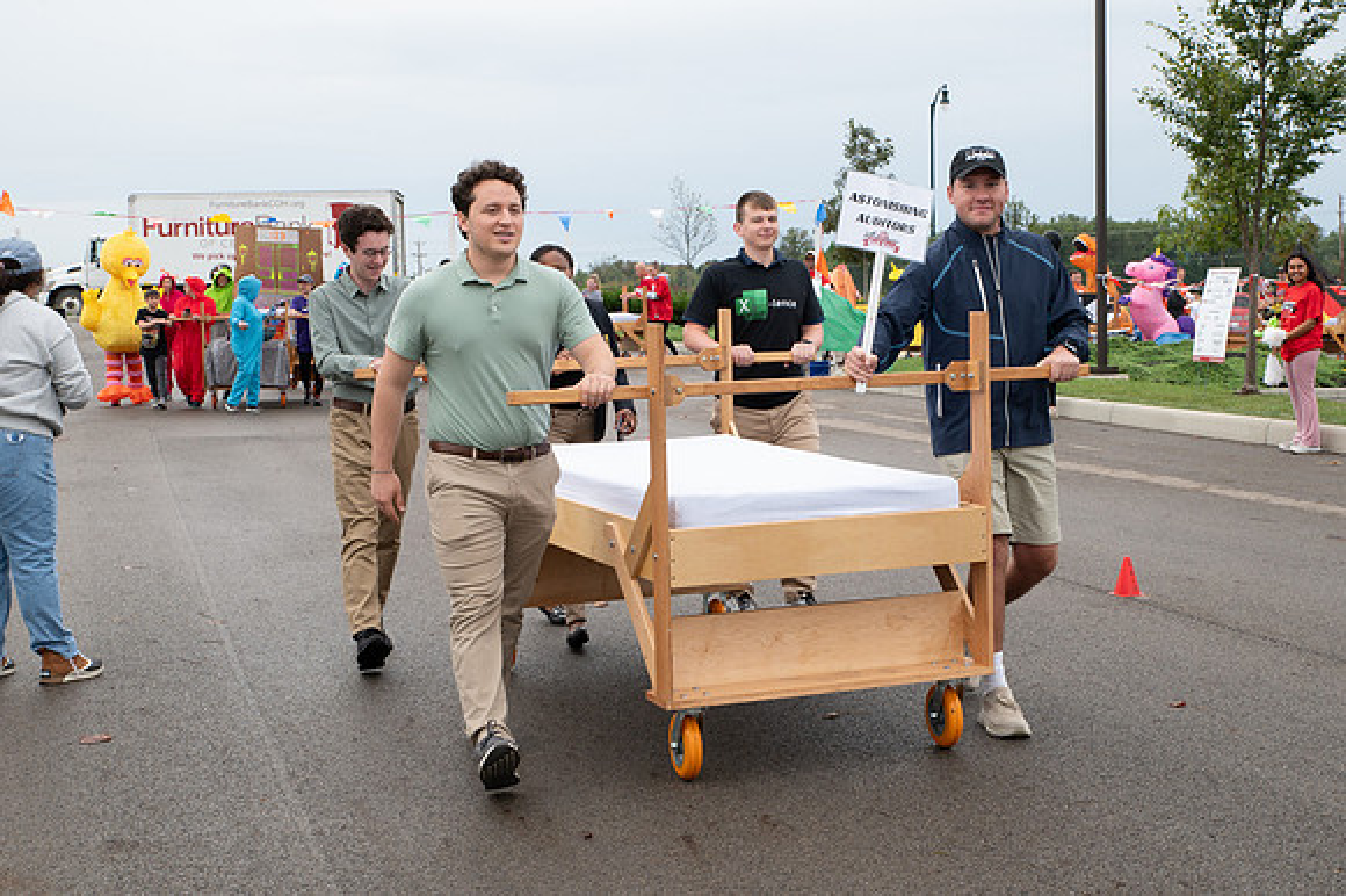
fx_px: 2041
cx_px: 719
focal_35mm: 55
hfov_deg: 36.5
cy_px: 415
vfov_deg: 24.7
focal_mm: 42
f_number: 10
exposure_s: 1/200
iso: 640
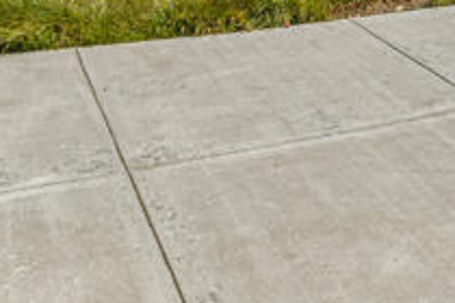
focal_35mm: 83
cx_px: 425
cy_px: -211
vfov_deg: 14.7
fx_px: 1049
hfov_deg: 23.7
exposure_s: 1/80
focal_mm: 17
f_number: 14
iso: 160
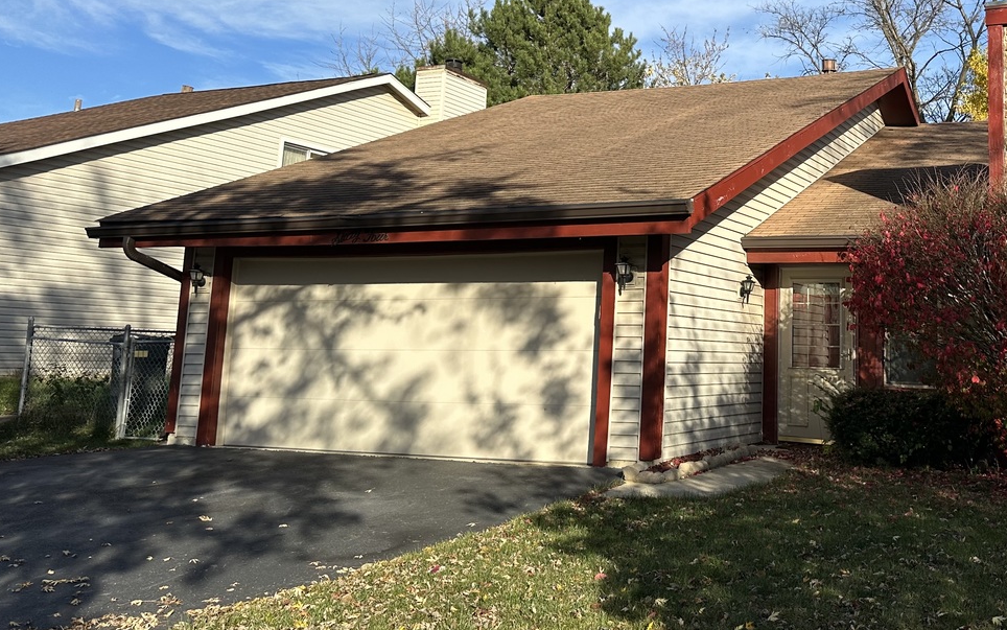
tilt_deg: +10.3
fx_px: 1043
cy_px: 193
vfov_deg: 33.2
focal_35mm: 38
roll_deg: -1.3
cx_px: 745
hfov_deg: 49.6
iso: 80
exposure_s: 1/3861
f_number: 1.78
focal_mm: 6.86
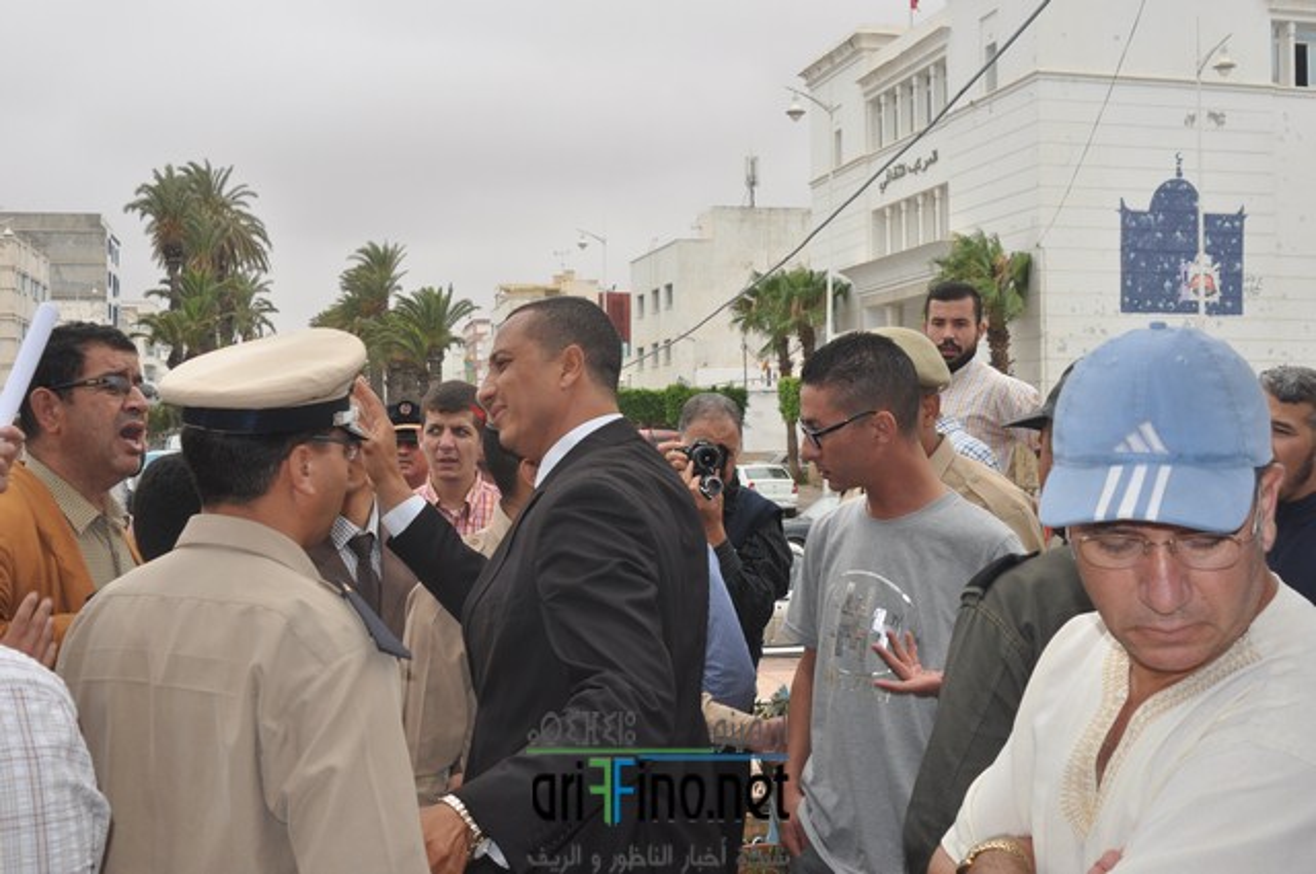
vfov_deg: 31.8
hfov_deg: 46.5
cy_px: 437
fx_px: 1533
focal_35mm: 42
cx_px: 658
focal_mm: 28
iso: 200
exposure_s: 1/200
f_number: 7.1
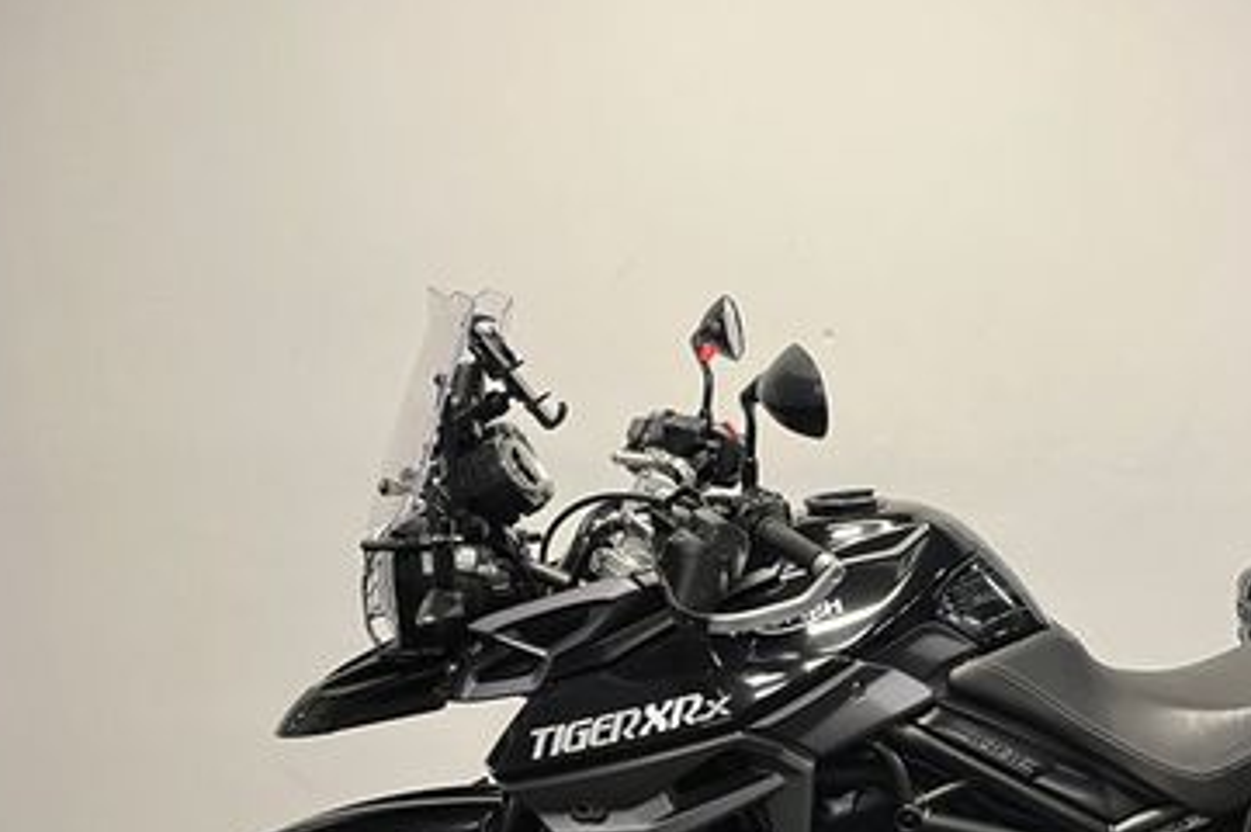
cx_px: 950
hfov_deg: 39.9
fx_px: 1666
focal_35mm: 48
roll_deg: +0.3
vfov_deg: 27.1
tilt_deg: -11.1
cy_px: 735
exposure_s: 1/50
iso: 80
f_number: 1.6
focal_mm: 5.1
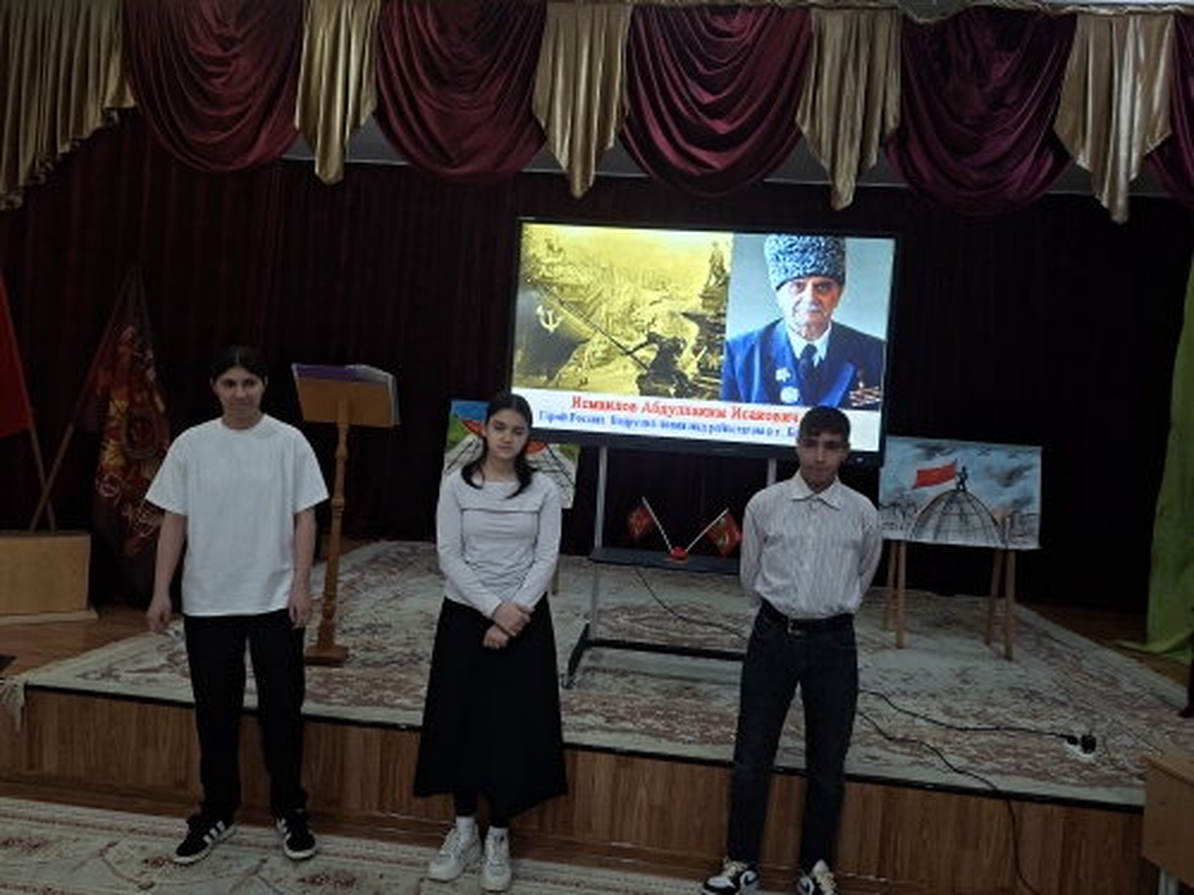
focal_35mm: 23
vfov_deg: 58.9
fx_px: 793
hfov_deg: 73.9
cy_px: 448
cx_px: 597
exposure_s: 1/120
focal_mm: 5.54
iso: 250
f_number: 1.8
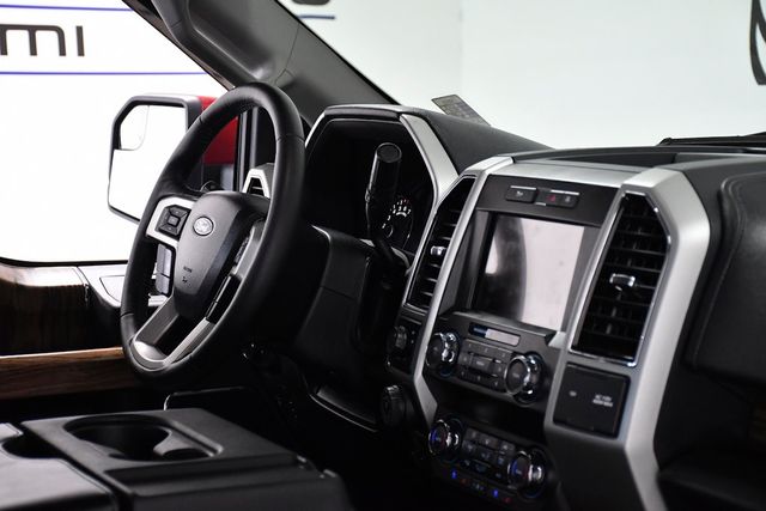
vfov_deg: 18.2
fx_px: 1596
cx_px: 383
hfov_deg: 27.0
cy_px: 256
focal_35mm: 75
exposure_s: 1/200
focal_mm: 50
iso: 2500
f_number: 4.8
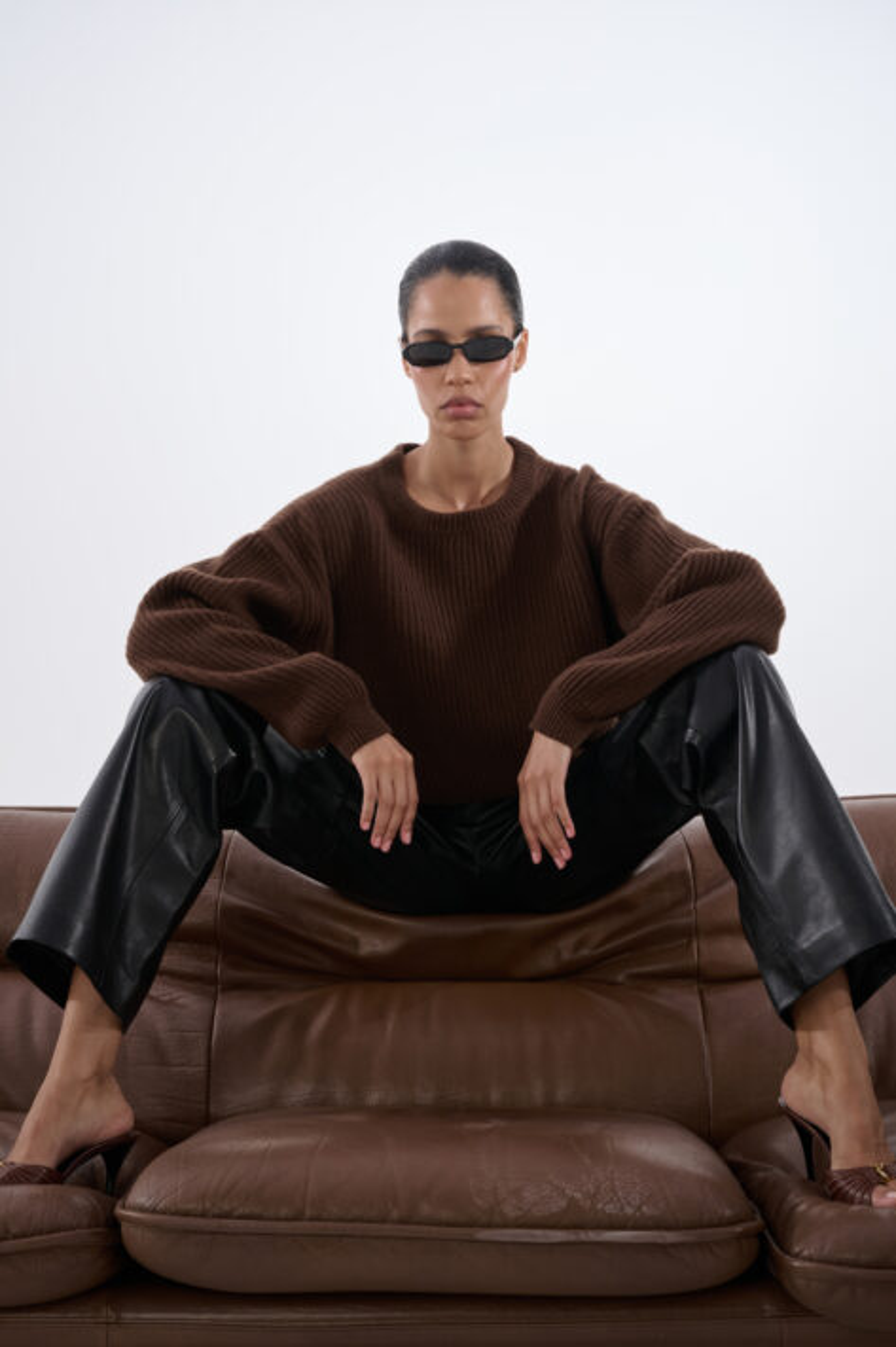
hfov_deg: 29.2
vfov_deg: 42.8
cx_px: 448
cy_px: 674
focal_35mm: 46
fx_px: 1720
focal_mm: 46
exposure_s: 1/125
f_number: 11
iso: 200
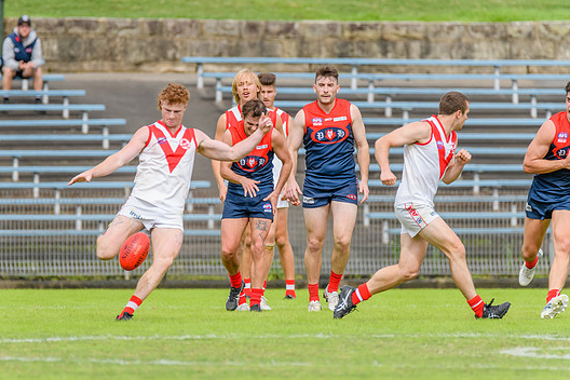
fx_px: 12682
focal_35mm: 801
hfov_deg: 2.6
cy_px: 213
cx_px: 249
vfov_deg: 1.7
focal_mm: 600
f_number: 8
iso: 800
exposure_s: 1/1600
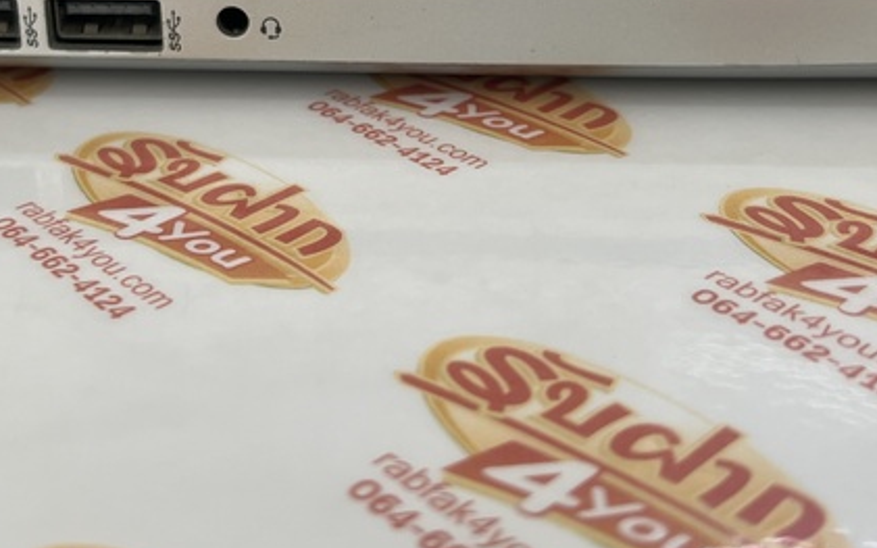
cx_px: 377
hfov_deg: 31.0
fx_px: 1577
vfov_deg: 19.3
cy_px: 29
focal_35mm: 66
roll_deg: +1.8
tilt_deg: -21.7
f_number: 1.5
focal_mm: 5.7
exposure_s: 1/121
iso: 80
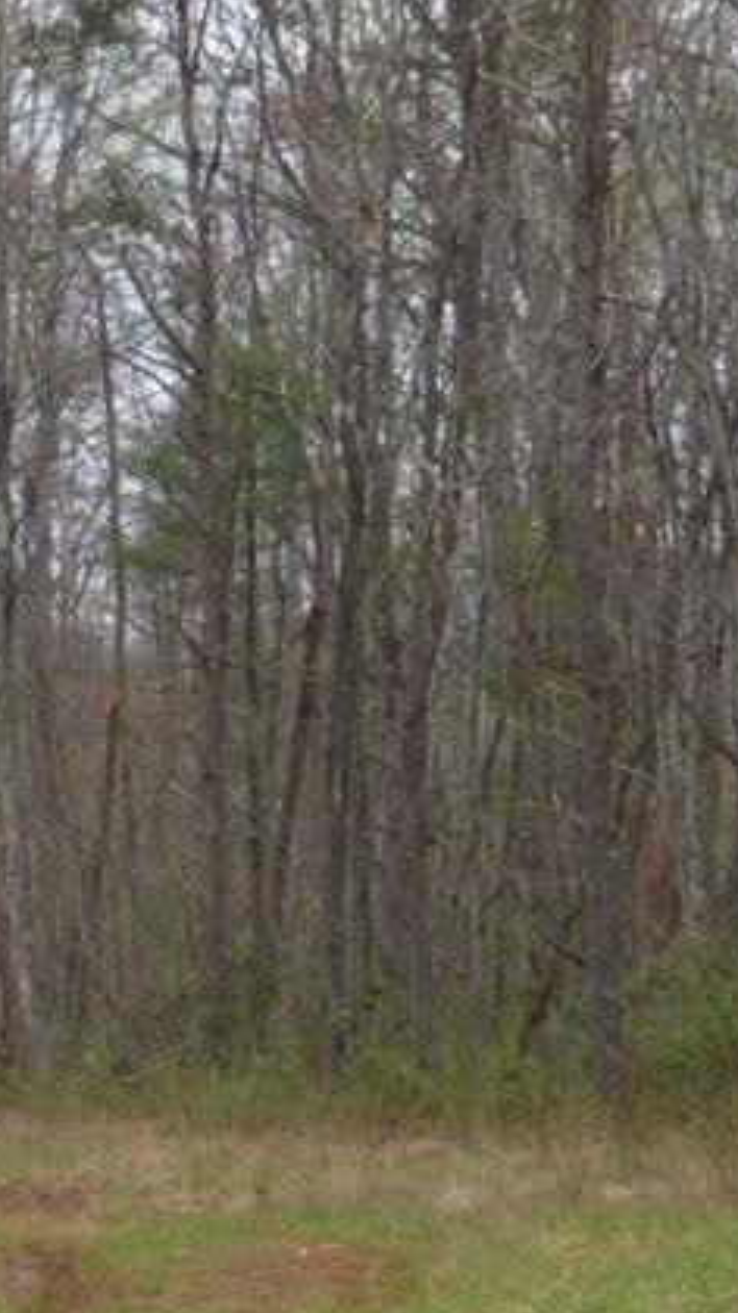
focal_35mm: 157
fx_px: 5466
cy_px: 802
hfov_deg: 7.6
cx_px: -175
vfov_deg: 13.7
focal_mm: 28
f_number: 4
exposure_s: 1/320
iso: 100
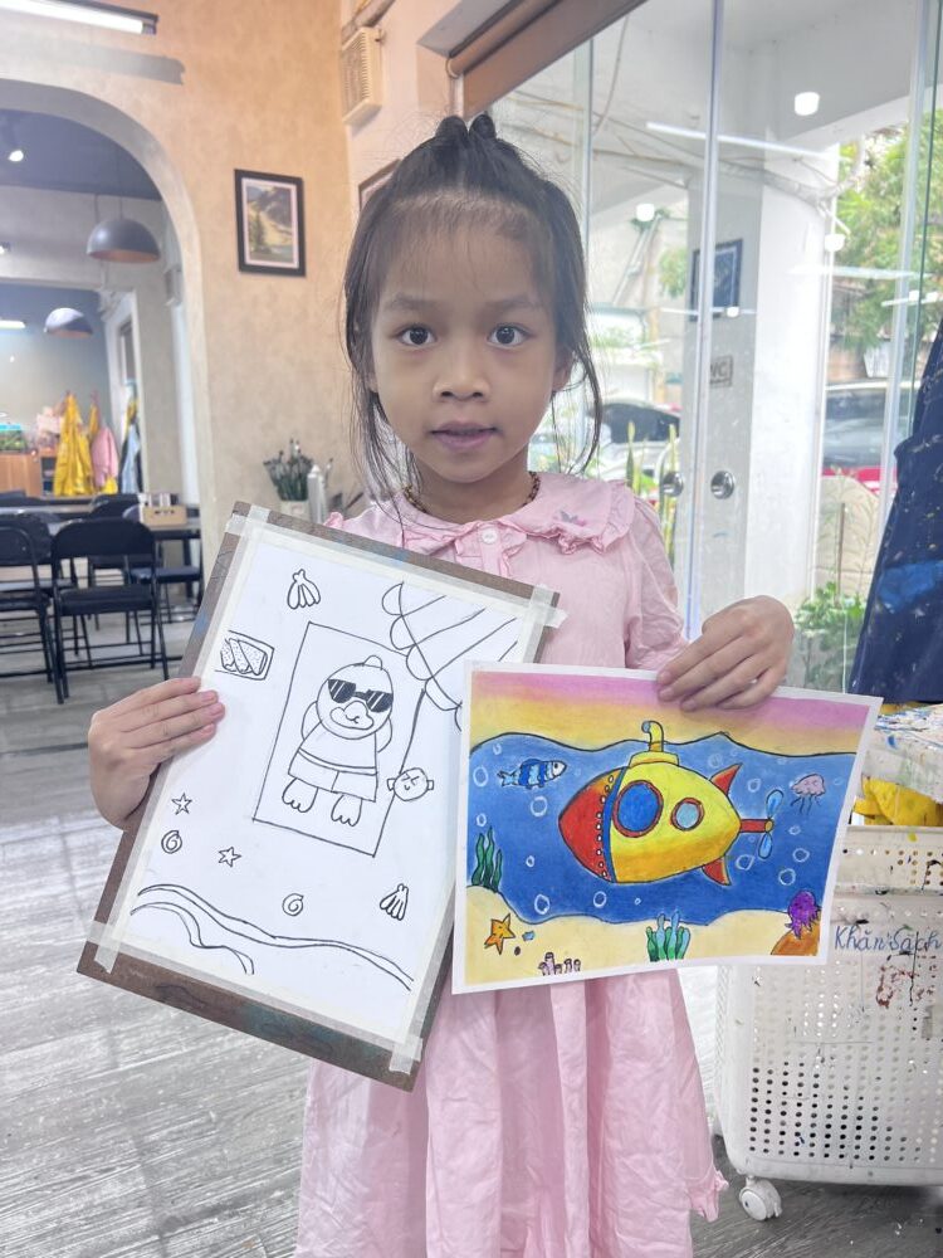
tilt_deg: -10.7
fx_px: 944
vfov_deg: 67.3
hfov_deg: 53.1
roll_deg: +0.1
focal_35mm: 26
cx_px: 472
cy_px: 629
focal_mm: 5.7
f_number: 1.5
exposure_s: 1/100
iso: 125
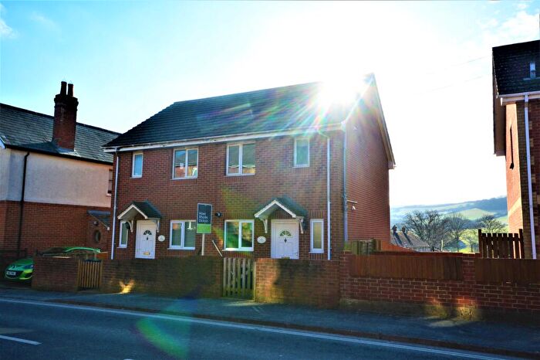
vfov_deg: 43.6
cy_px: 180
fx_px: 450
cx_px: 270
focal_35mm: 30
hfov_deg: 62.0
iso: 400
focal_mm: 20
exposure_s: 1/400
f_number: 11
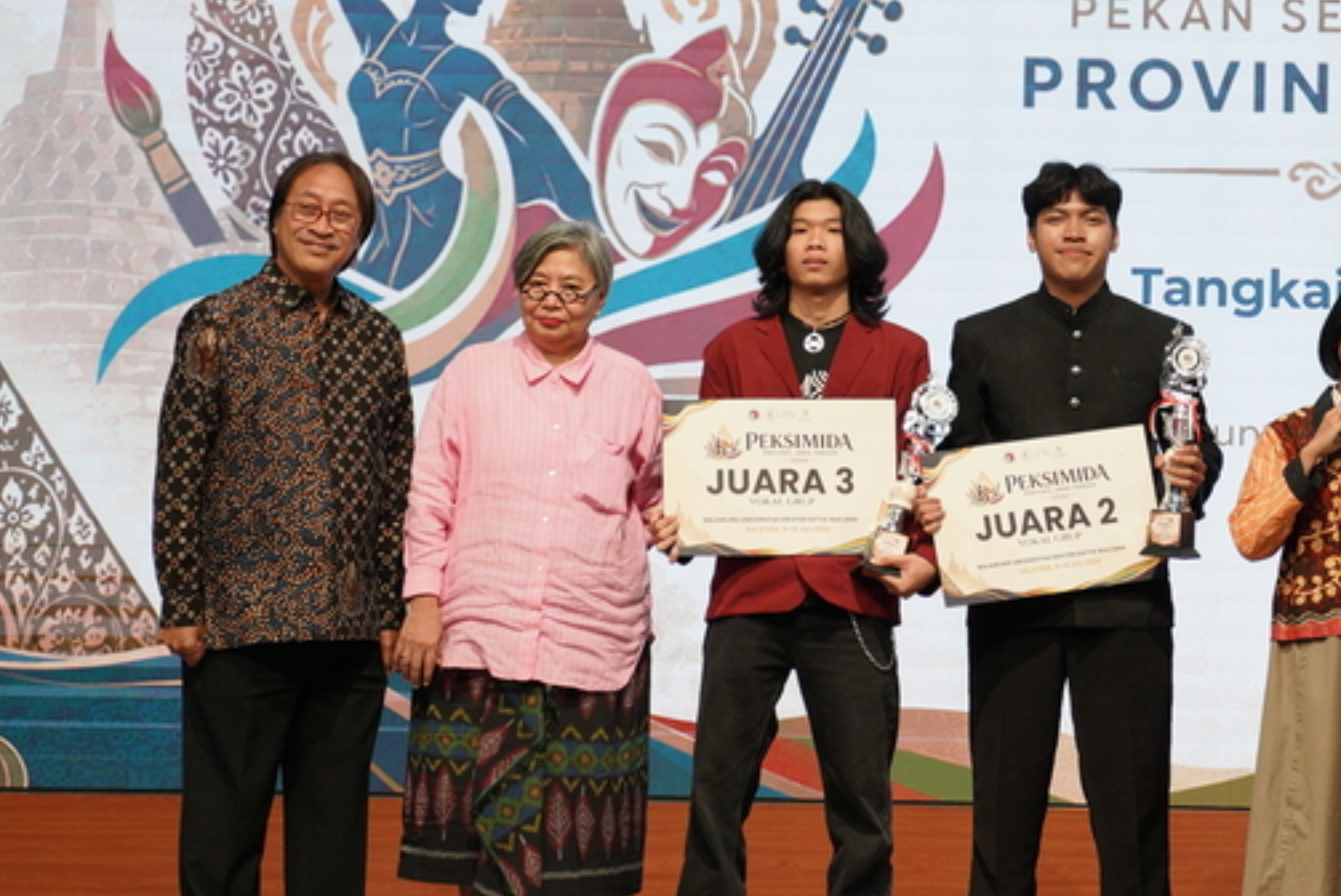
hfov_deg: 15.5
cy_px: 208
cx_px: 1154
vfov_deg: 10.5
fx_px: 4882
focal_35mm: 131
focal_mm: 45
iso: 1250
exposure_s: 1/200
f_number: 2.8
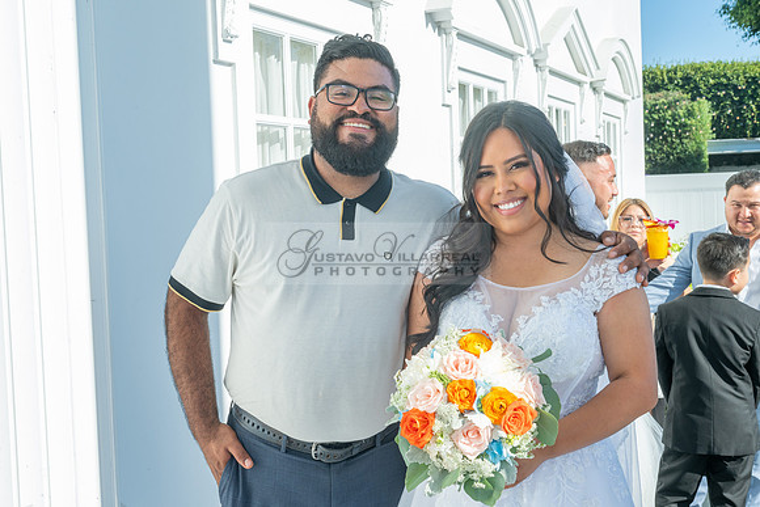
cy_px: 254
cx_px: 380
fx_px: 950
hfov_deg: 43.6
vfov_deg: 29.9
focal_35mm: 45
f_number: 11
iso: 250
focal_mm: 45
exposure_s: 1/200
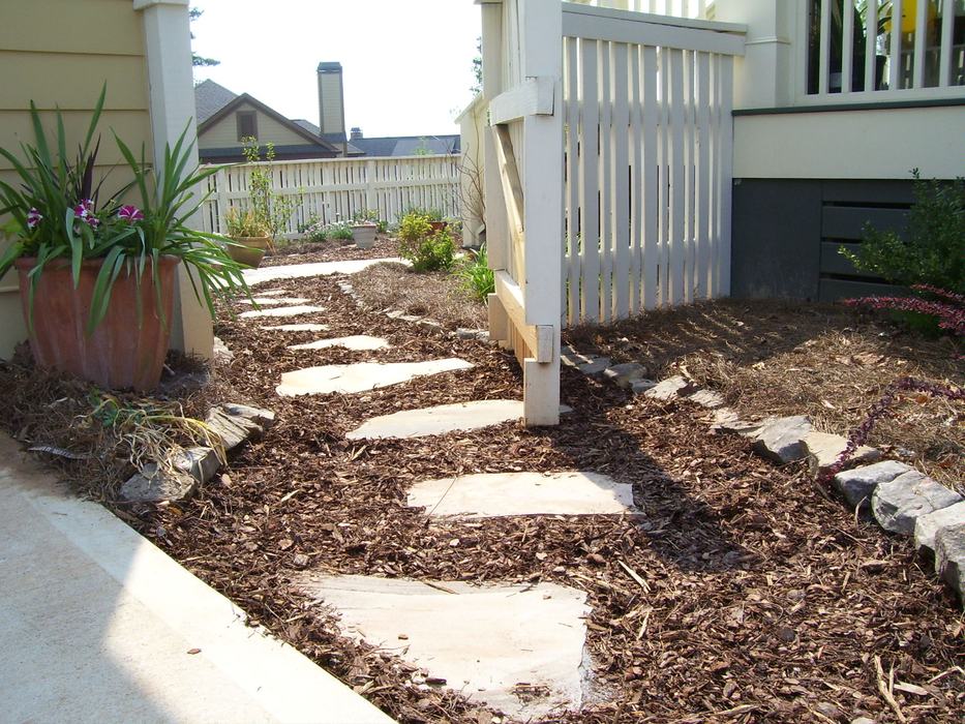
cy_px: 362
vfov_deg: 41.8
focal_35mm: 34
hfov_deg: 54.0
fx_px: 948
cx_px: 482
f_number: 4.8
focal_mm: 5.6
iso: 80
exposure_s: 1/250
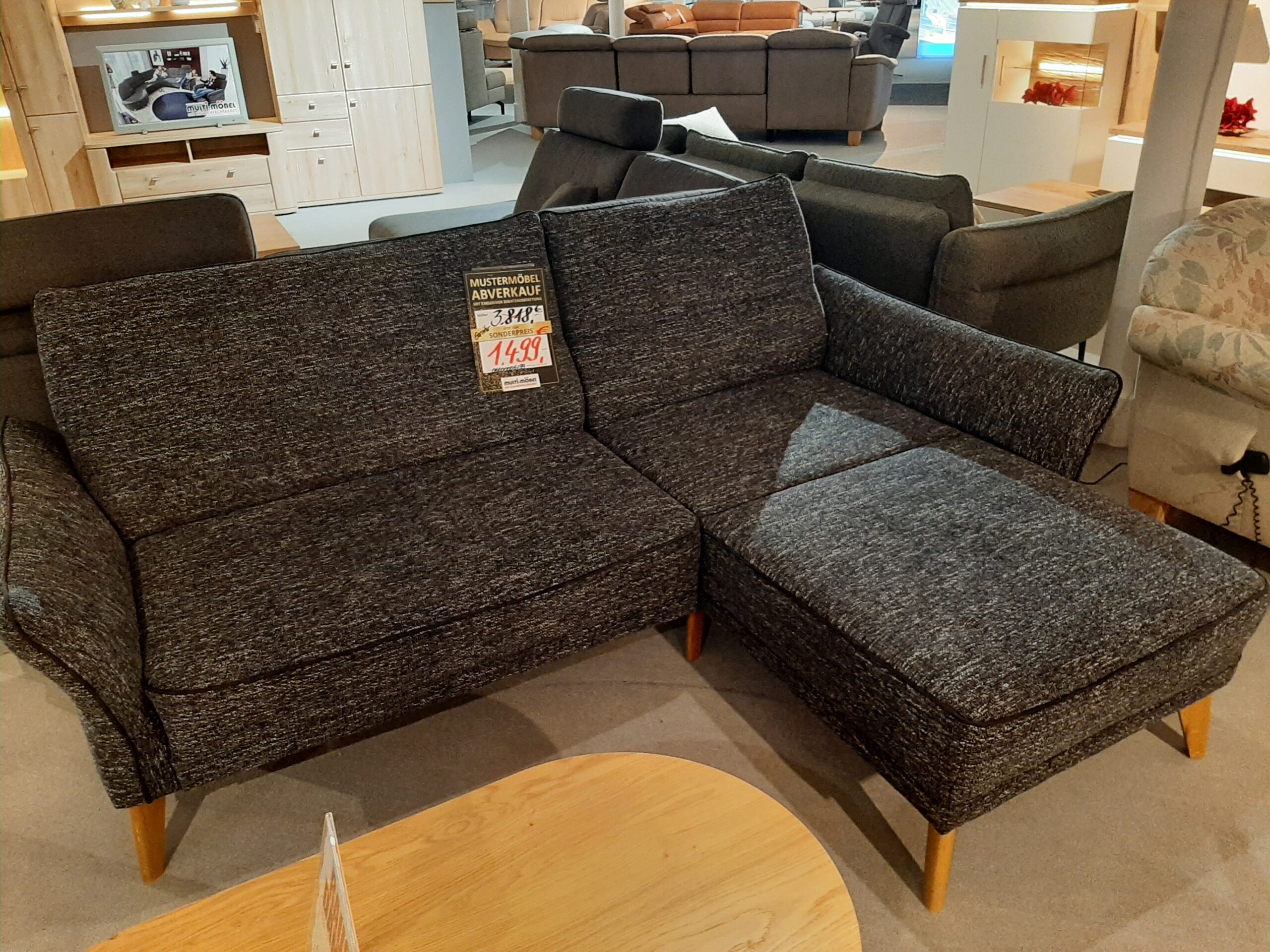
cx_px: 635
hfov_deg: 67.3
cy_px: 476
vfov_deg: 53.1
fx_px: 954
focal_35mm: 26
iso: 160
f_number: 1.7
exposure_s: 1/40
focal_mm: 3.93
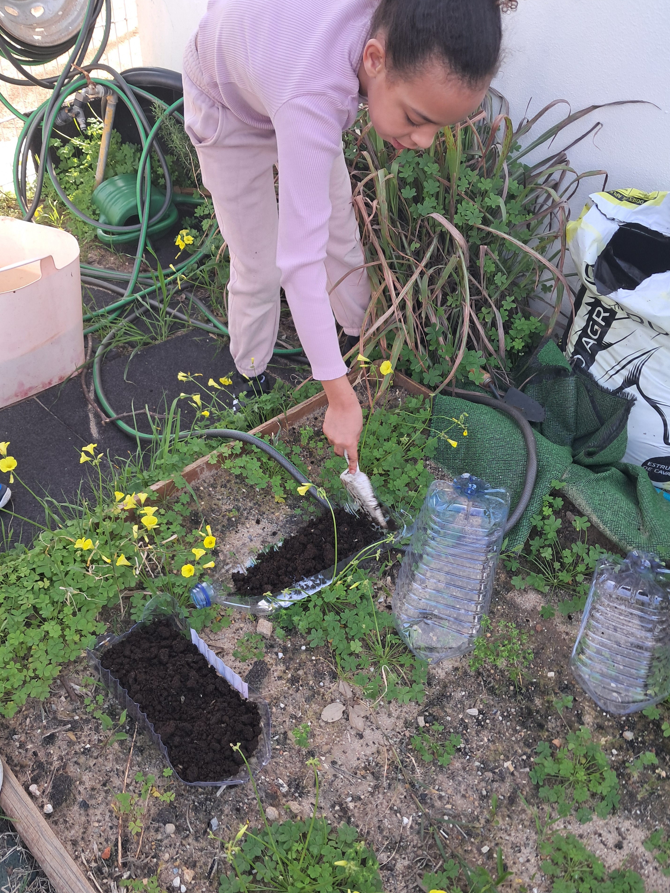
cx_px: 314
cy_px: 469
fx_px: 748
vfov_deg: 61.6
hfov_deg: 48.2
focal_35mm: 29
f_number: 1.8
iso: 50
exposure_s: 1/60
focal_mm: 4
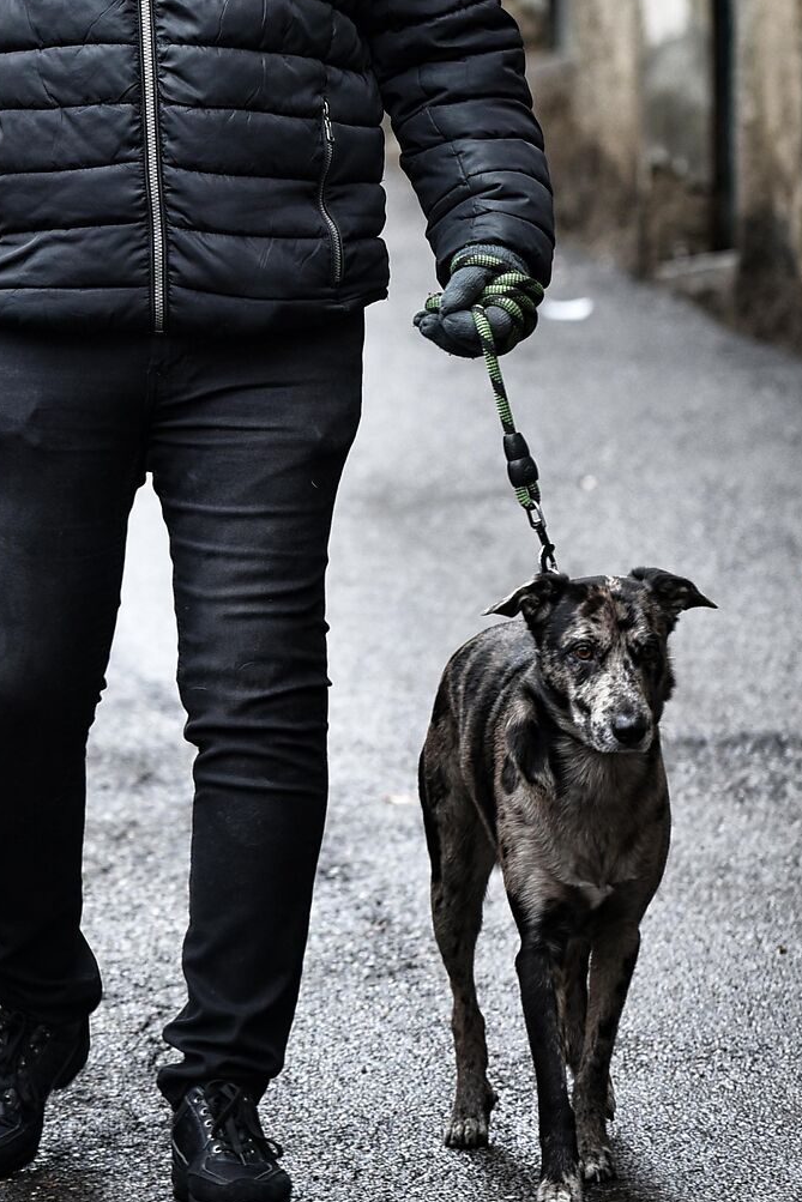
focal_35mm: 359
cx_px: 120
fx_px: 11992
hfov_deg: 3.8
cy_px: -38
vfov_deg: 5.7
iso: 360
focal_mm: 150
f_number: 4
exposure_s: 1/100
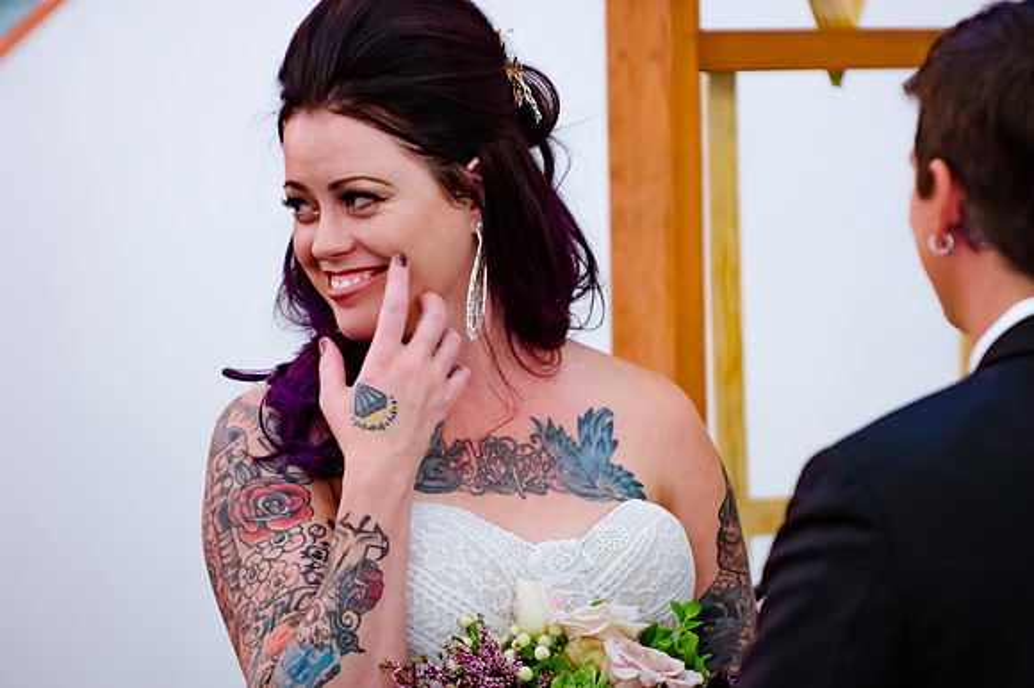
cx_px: 576
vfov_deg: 4.4
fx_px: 8975
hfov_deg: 6.6
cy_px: 301
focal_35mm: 313
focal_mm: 200
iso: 2500
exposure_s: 1/160
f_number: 2.8
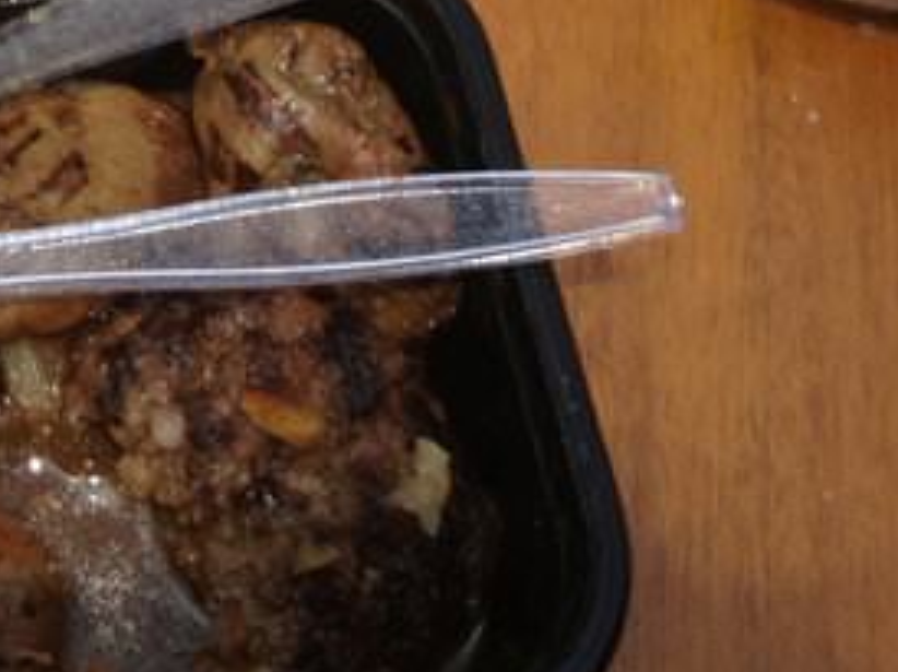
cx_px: -69
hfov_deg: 14.7
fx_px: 3395
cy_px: -502
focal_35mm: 131
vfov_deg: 10.7
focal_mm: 4.28
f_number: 2.4
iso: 50
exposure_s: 1/1623
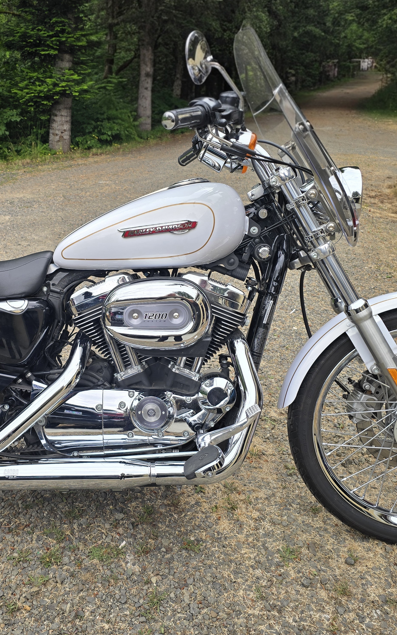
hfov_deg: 37.9
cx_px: 135
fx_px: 571
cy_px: 314
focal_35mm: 33
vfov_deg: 58.1
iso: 16
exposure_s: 1/182
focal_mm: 6.3
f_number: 1.7
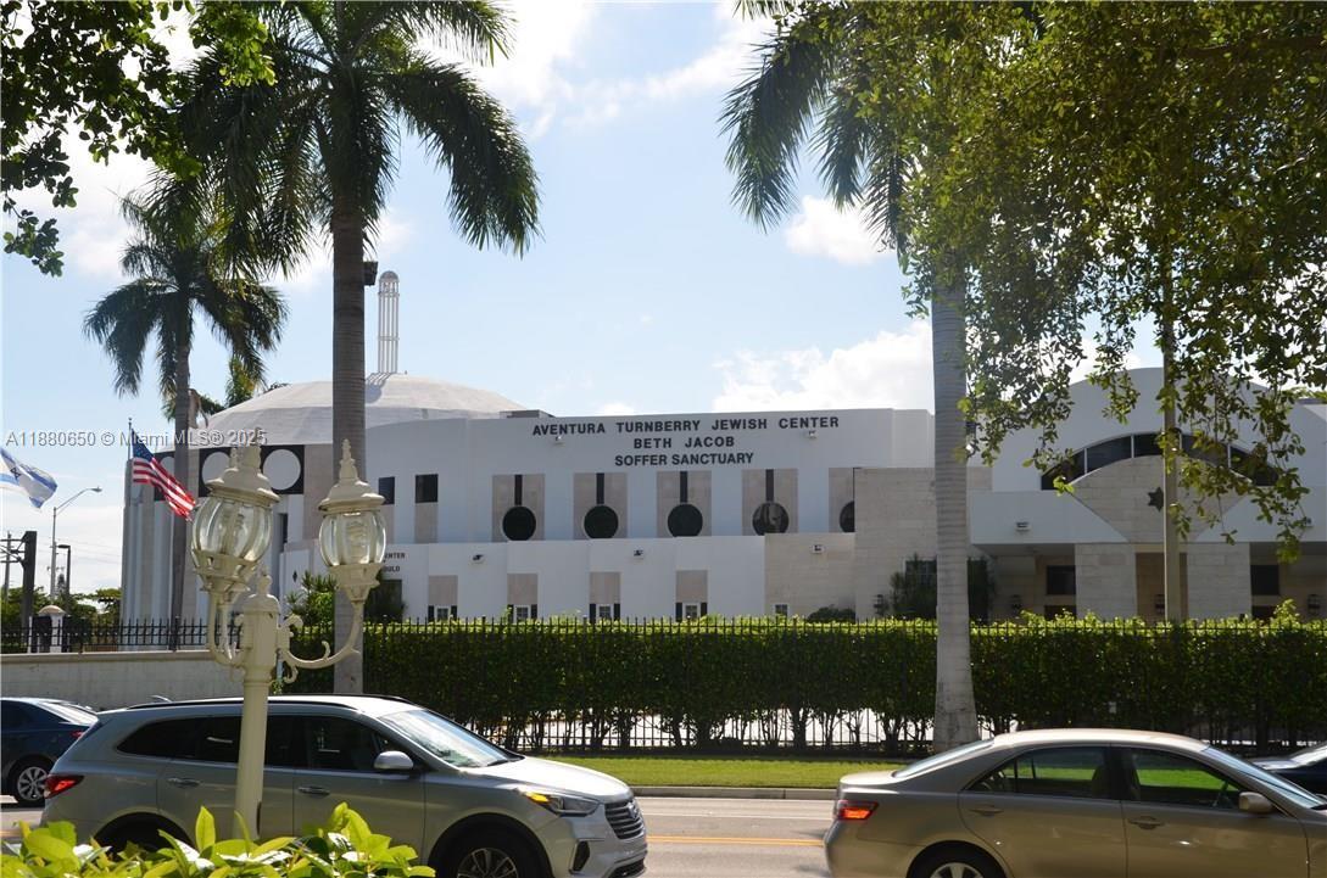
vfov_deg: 25.6
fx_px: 1931
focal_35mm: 52
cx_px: 664
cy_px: 439
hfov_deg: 37.9
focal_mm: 35
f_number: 10
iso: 100
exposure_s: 1/250
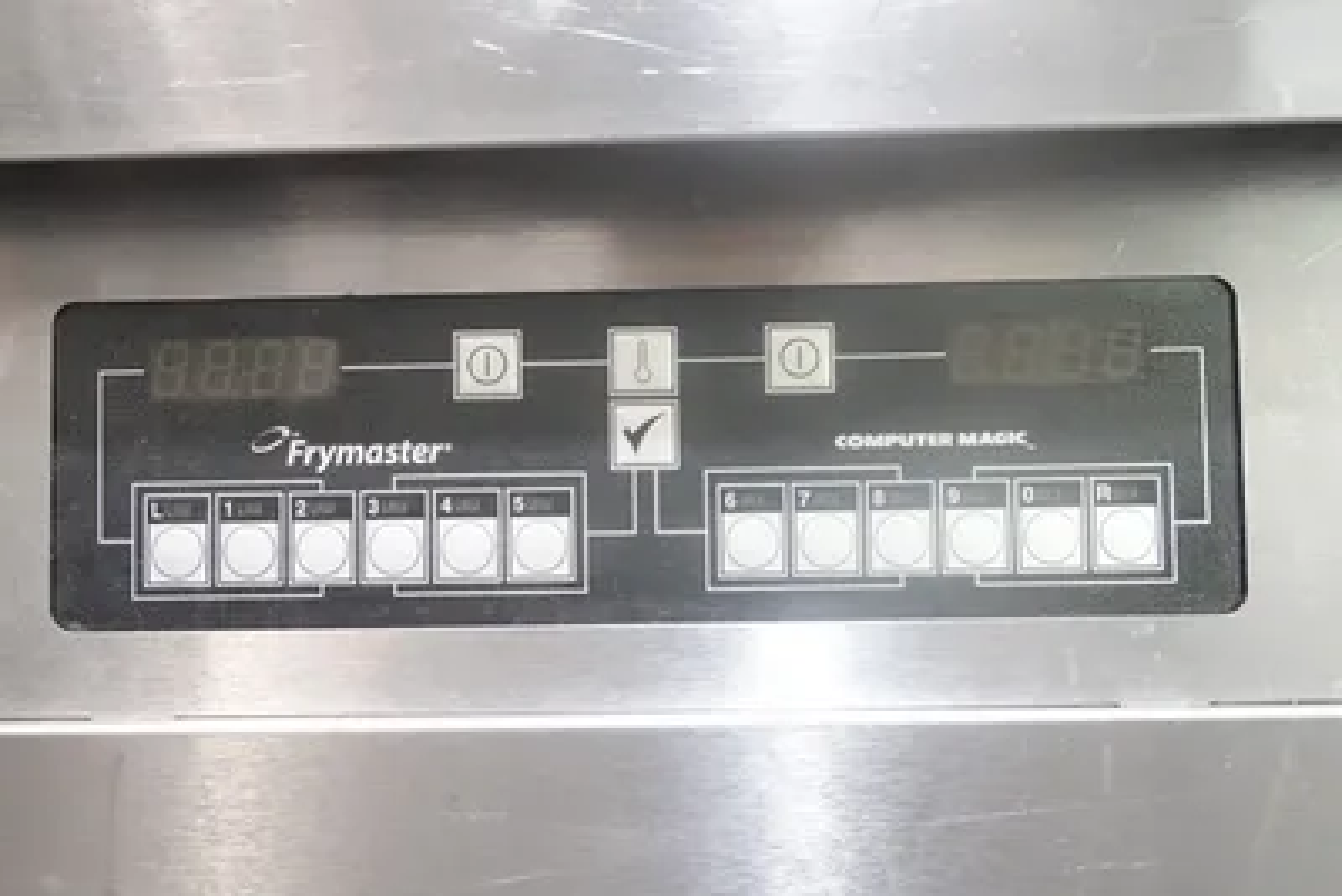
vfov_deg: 37.9
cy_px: 448
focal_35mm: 35
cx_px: 671
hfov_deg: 54.4
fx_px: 1305
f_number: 3.5
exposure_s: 1/40
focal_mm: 13.03
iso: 3200
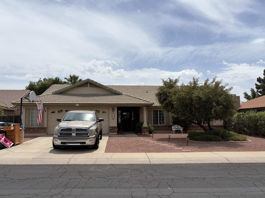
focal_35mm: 28
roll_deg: +0.5
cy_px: 106
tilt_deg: +4.9
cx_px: 131
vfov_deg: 49.7
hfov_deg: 63.4
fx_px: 214
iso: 50
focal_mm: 5.96
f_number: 1.6
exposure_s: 1/6329
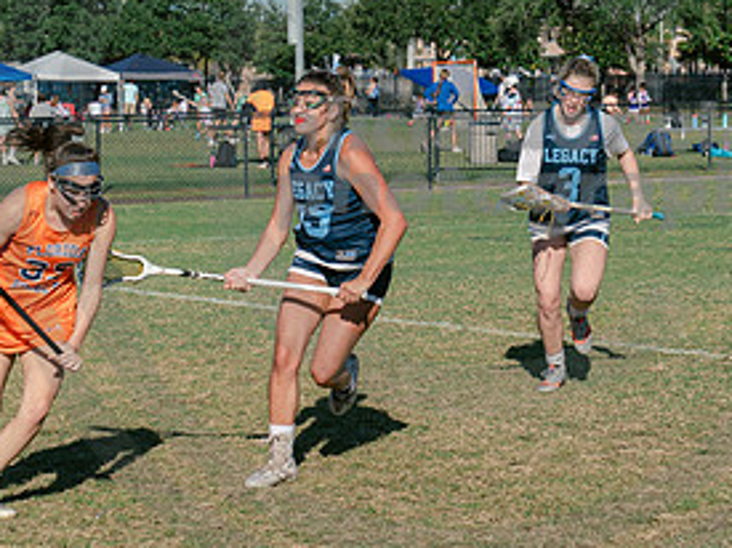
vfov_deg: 10.4
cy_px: 156
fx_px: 3001
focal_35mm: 142
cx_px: 463
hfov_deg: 13.9
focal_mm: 70
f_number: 5.6
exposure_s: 1/2000
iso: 250
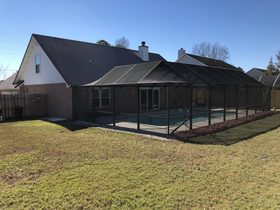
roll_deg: +0.6
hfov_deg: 63.4
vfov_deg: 49.7
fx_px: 226
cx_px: 140
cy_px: 105
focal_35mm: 28
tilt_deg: -5.4
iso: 20
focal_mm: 3.99
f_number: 1.8
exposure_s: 1/1548
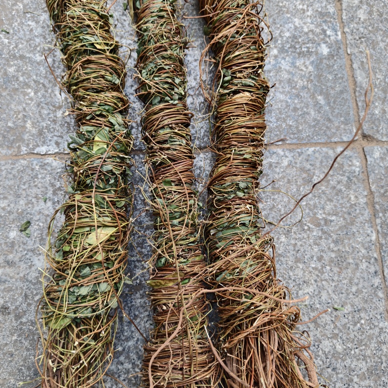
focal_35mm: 28
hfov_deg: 57.3
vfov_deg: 57.3
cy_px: 198
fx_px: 355
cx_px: 192
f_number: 1.88
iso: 102
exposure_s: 1/100
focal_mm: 5.56
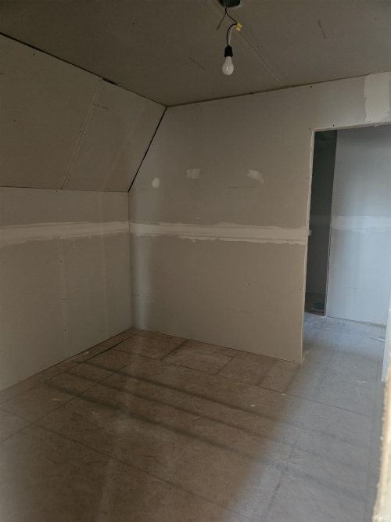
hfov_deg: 58.9
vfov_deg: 73.9
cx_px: 196
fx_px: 347
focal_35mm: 23
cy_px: 261
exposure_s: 1/24
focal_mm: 6.3
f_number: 1.7
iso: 640
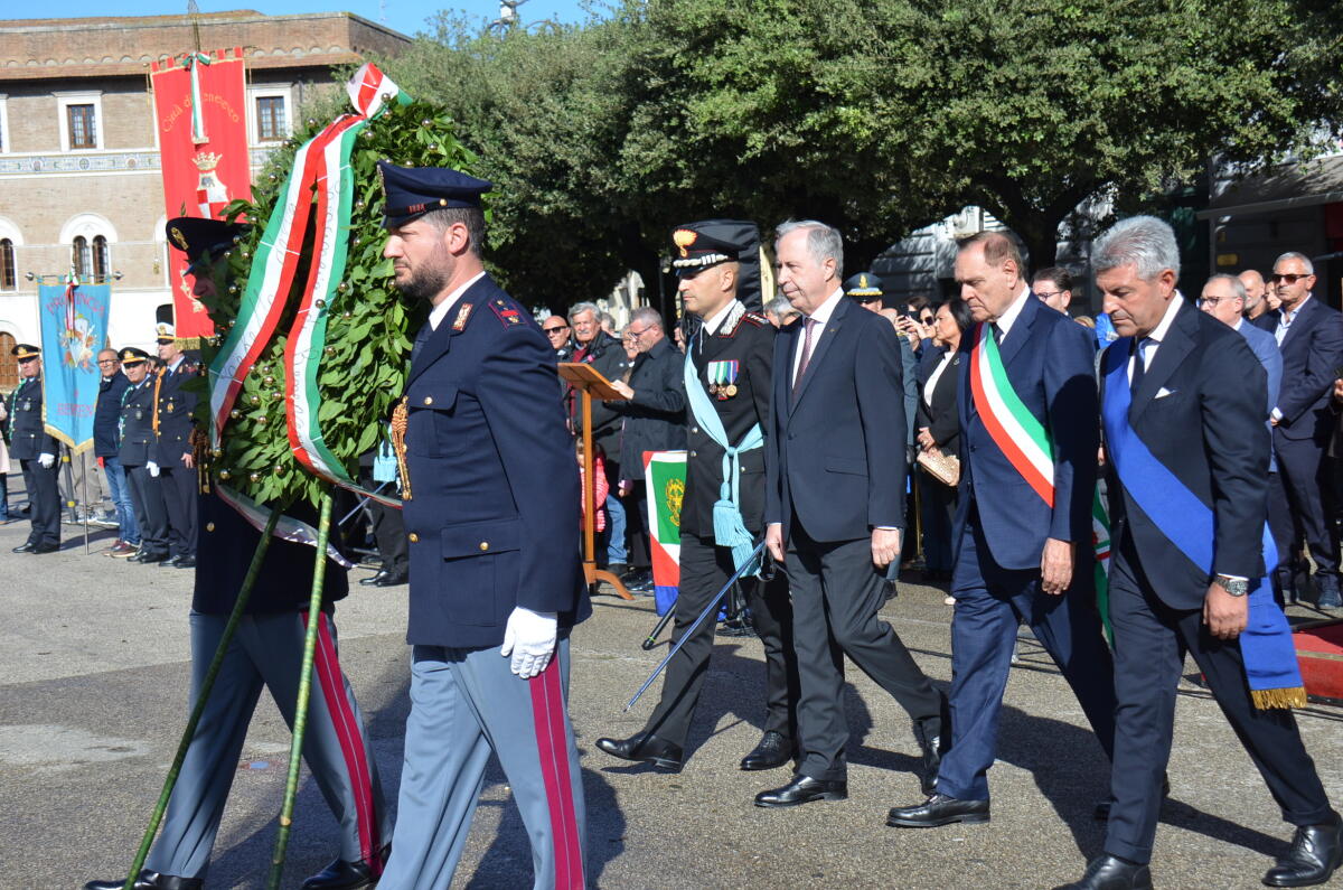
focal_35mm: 52
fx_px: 1955
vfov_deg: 25.6
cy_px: 445
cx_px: 672
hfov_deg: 37.9
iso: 400
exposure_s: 1/1600
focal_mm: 35
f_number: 6.3
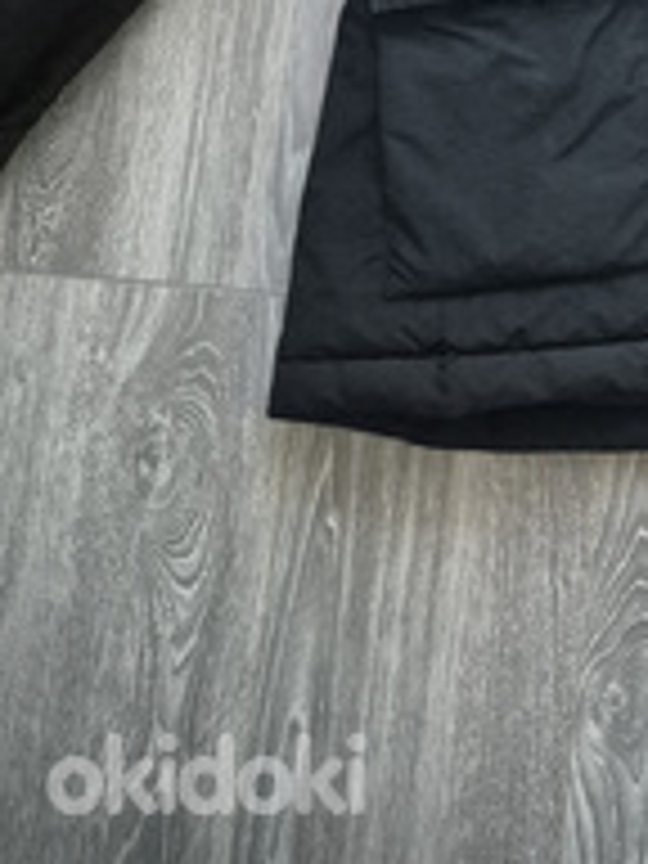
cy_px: -194
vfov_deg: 27.9
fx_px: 1498
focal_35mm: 60
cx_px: 763
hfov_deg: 22.6
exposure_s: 1/100
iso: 2500
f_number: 1.8
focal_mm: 5.4
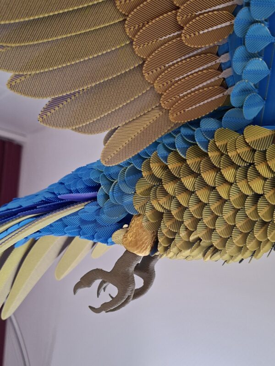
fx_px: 244
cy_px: 183
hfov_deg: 58.9
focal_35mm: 23
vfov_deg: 73.9
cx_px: 138
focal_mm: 5.54
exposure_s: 1/100
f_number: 1.8
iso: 160
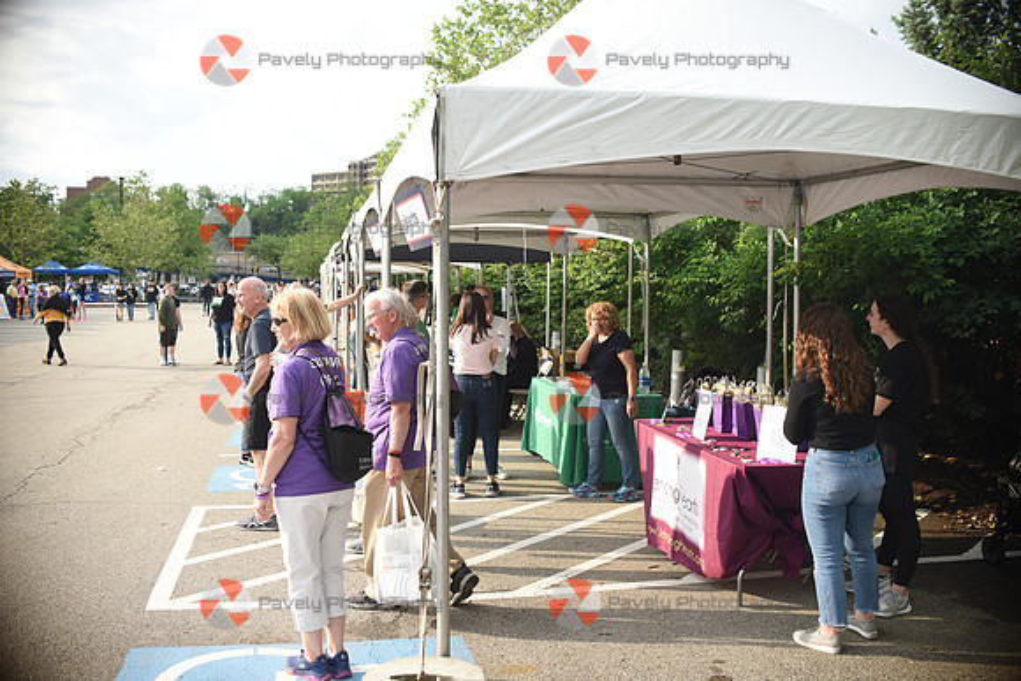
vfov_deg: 37.9
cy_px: 340
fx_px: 993
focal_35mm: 35
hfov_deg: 54.4
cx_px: 510
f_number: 6.3
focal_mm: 35
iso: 320
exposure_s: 1/400
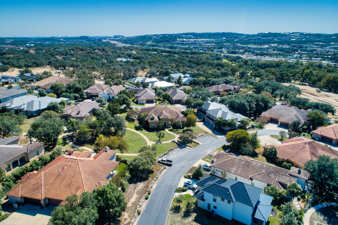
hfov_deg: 71.5
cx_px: 168
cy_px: 109
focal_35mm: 25
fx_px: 235
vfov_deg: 51.3
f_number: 4.5
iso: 100
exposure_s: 1/200
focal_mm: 8.8
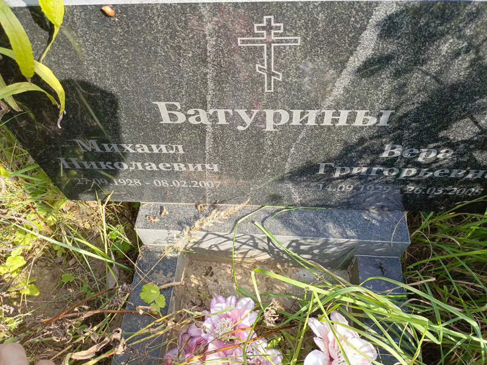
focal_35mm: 25
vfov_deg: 54.9
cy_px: 182
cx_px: 244
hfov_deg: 69.4
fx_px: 352
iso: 110
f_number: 1.69
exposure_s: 1/191
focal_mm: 4.76
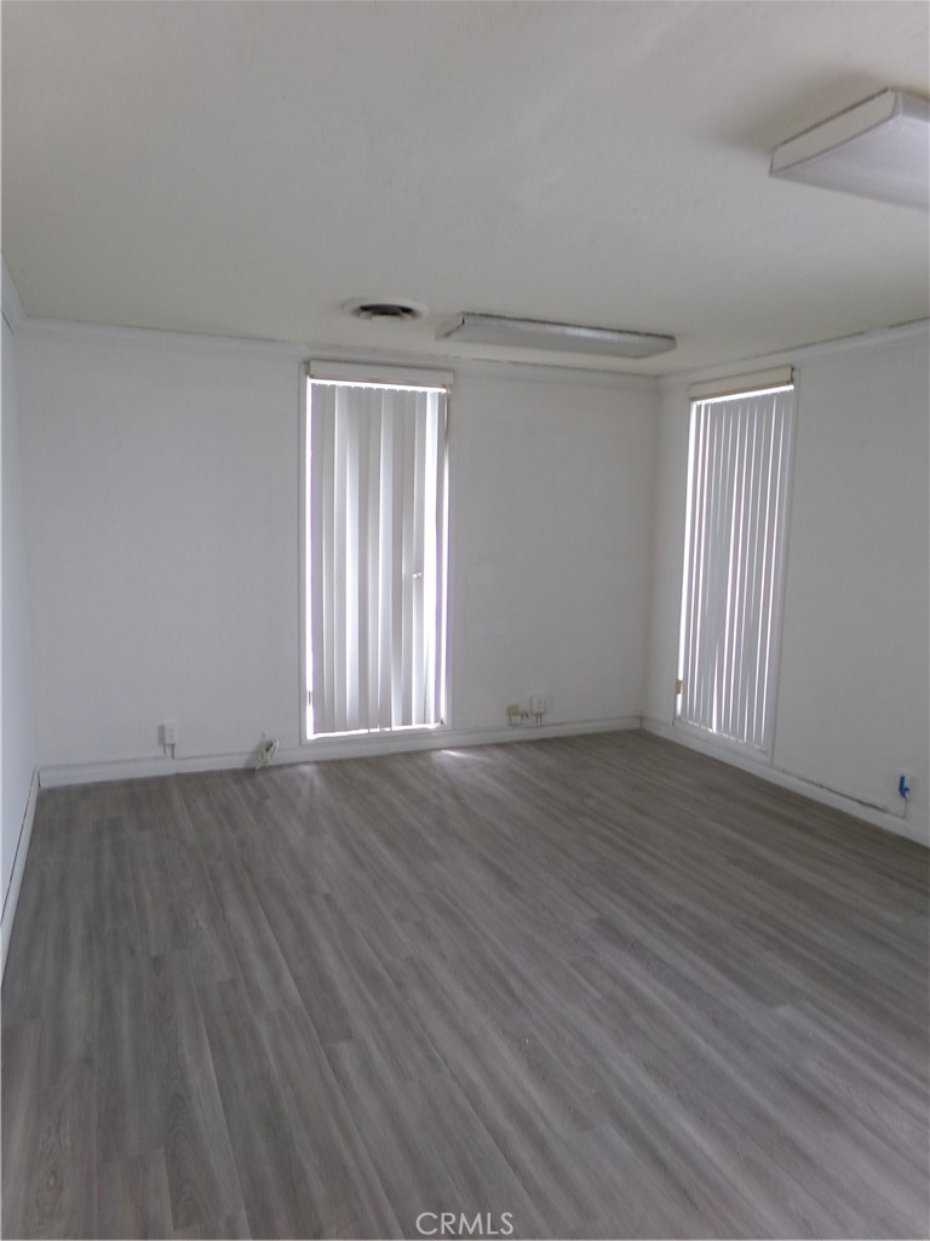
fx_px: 860
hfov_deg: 56.8
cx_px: 465
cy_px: 620
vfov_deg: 71.6
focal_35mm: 24
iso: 200
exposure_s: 1/34
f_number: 3.7
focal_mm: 4.3
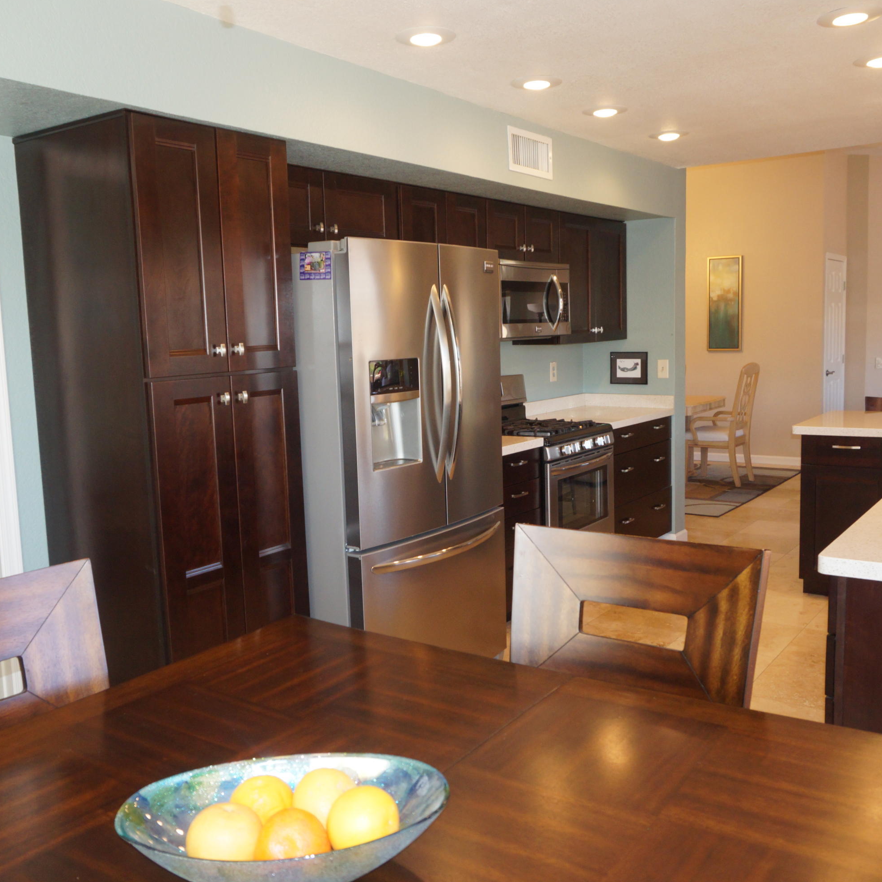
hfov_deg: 52.5
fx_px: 894
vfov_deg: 52.5
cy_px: 444
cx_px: 439
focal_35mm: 31
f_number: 5
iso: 800
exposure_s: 1/100
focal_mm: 16
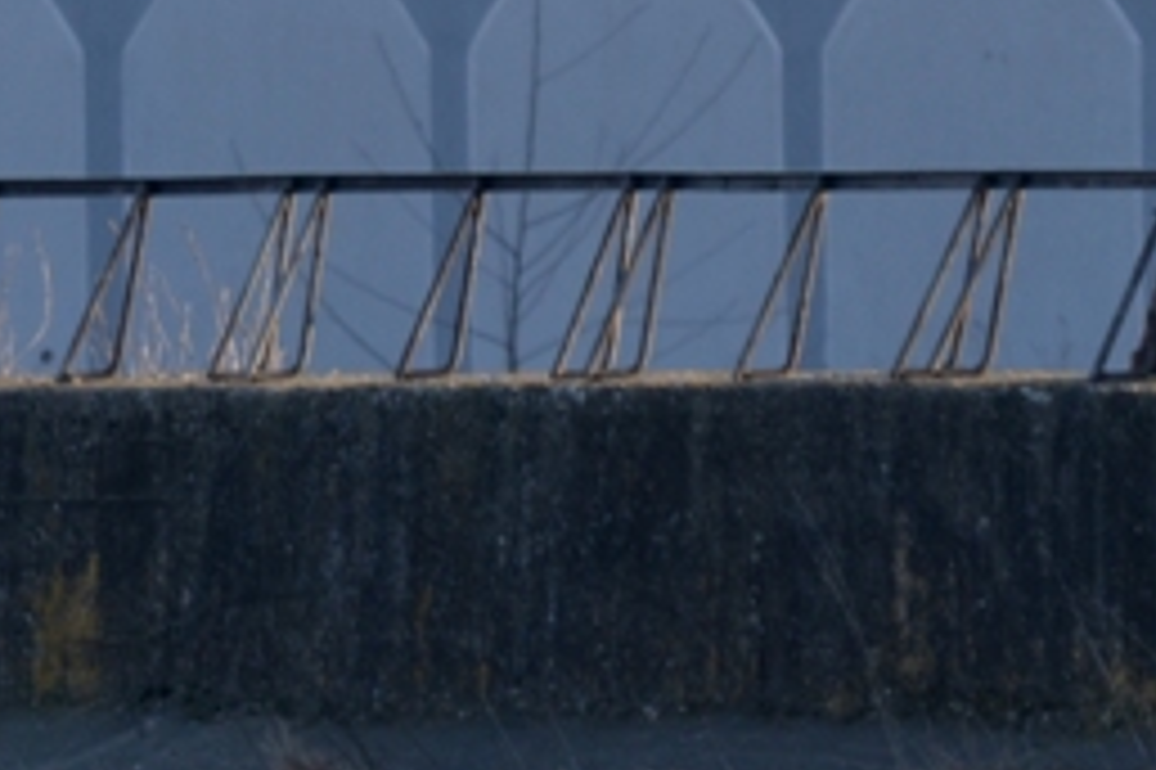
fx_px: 59943
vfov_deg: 0.7
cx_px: 1394
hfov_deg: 1.1
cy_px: 151
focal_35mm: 1868
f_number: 6.7
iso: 200
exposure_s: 1/200
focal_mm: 500
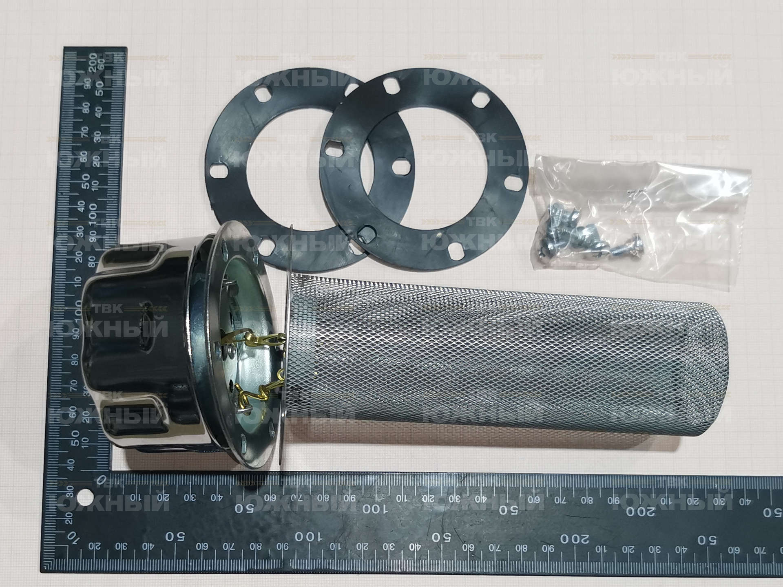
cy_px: 294
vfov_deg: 53.1
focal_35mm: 26
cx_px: 392
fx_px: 588
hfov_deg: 67.3
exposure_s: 1/100
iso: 160
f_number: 1.4
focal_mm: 4.66
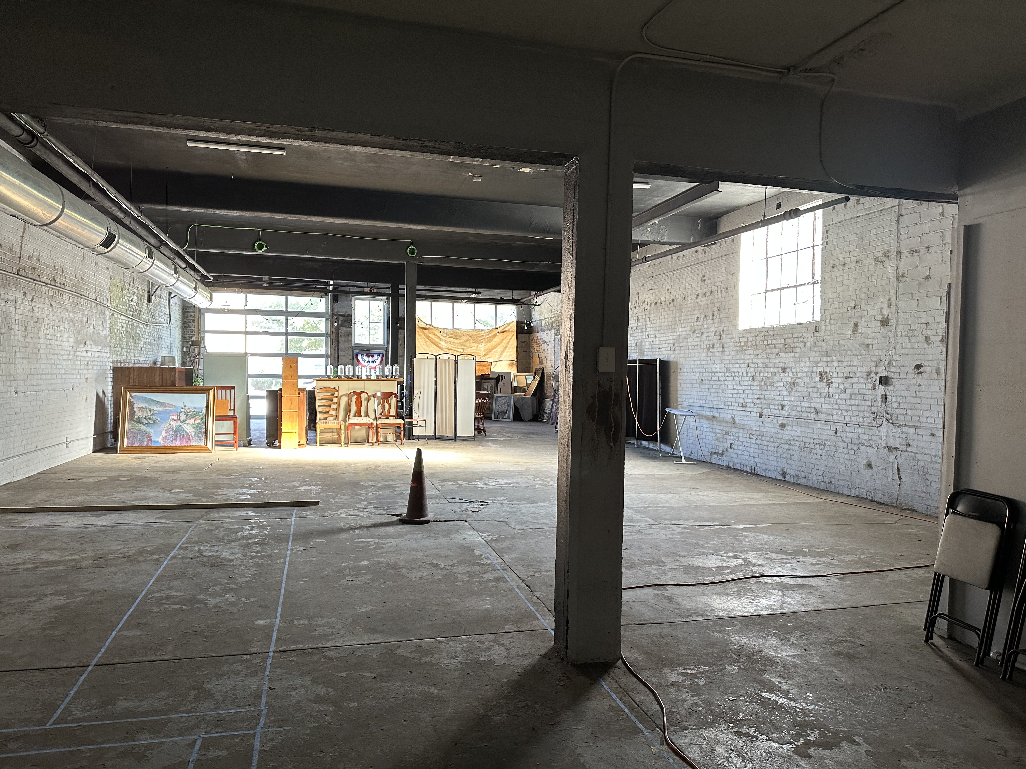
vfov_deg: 56.8
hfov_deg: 71.6
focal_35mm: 24
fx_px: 711
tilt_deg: -1.7
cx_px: 513
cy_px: 384
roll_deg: -1.1
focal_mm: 6.86
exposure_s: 1/60
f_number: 1.78
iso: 200
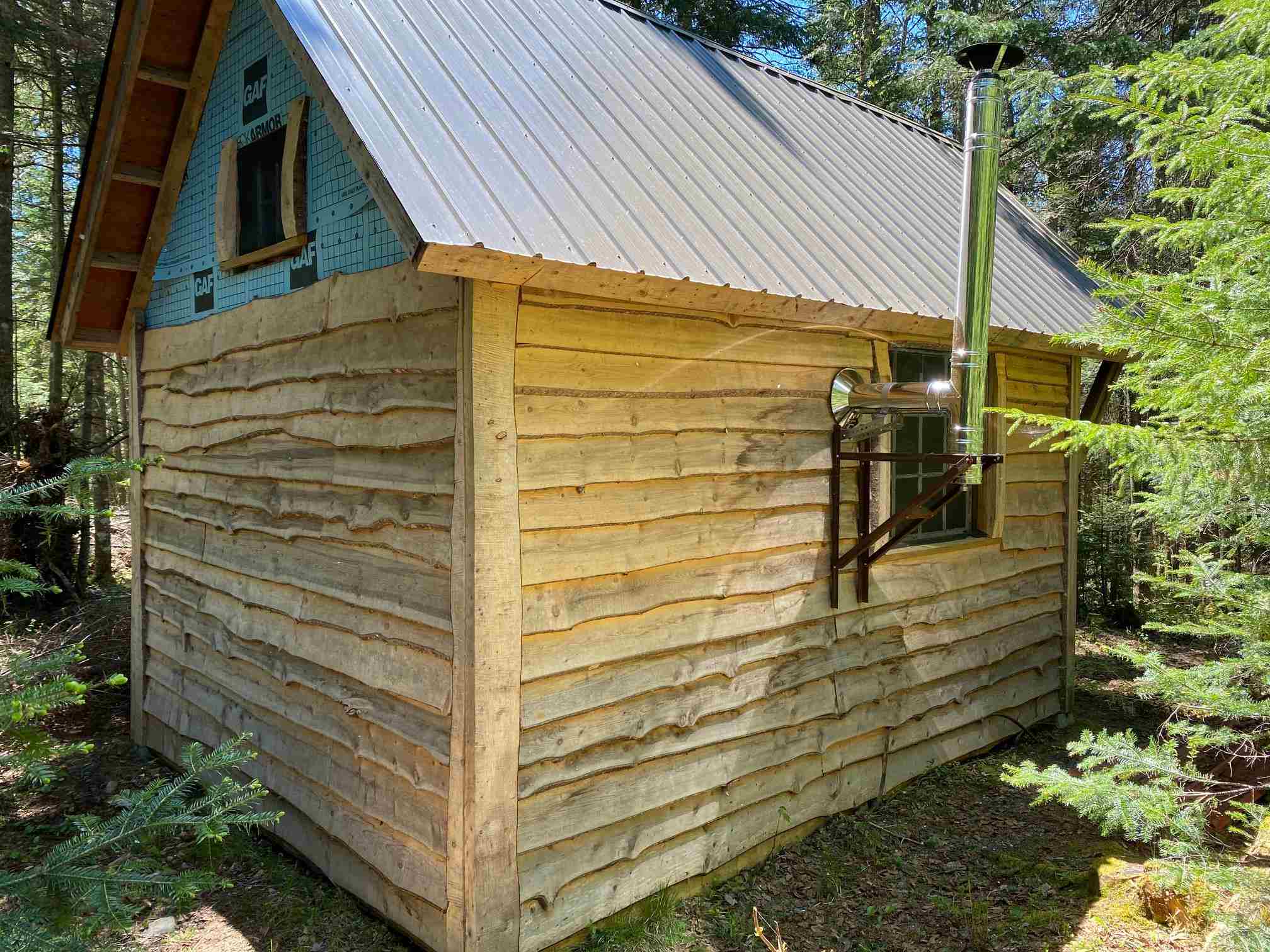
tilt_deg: -2.9
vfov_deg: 53.1
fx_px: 954
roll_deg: +1.0
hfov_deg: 67.3
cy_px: 476
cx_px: 635
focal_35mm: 26
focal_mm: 4.25
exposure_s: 1/242
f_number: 1.8
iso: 32
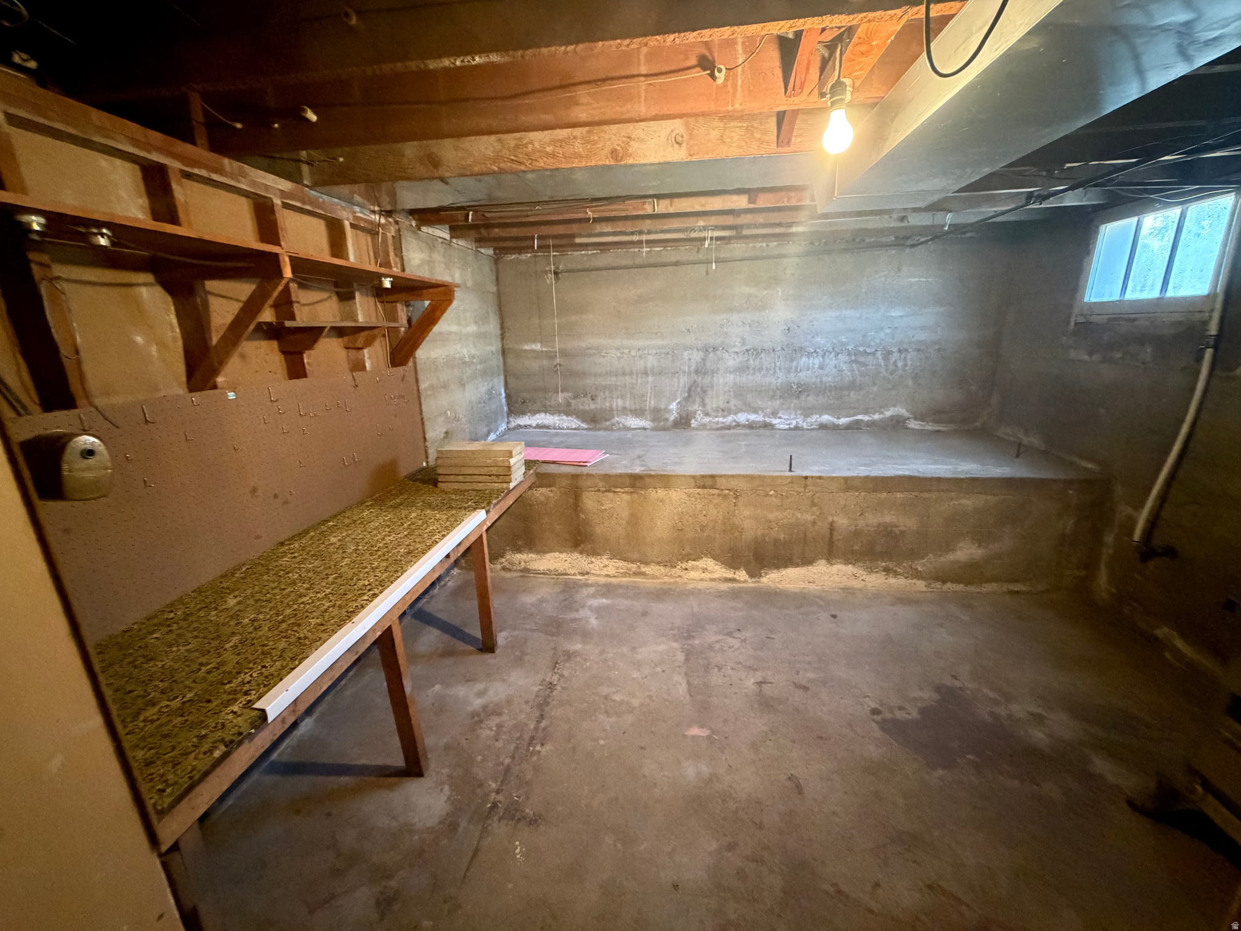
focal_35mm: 14
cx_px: 620
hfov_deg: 102.1
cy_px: 466
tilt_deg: -15.0
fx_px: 502
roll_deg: +1.9
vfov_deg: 85.7
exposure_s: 1/40
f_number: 2.2
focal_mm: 2.22
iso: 1000
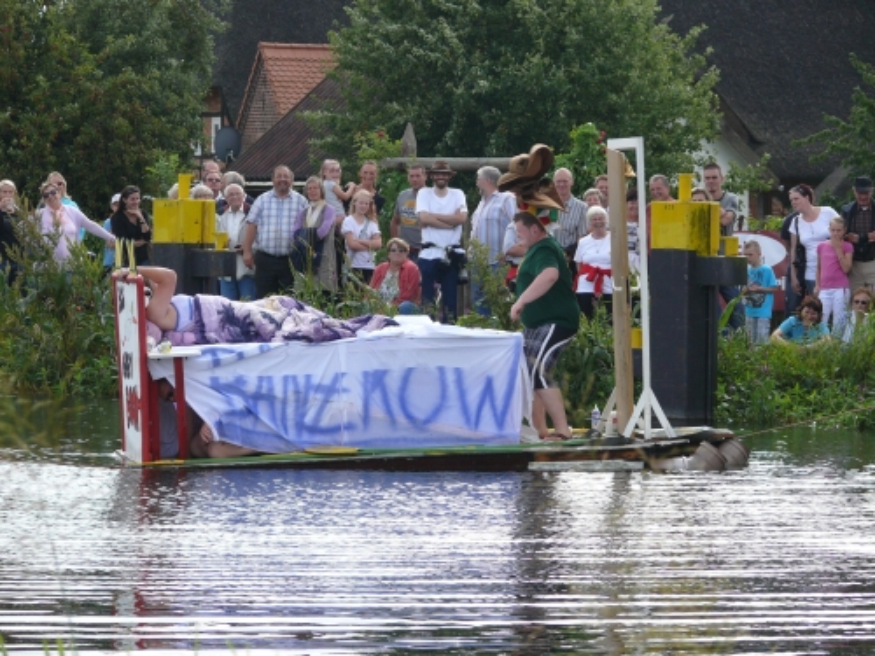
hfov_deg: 10.7
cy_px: 328
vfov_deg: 8.1
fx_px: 4651
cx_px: 438
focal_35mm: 184
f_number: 3.6
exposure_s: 1/500
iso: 100
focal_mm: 38.9
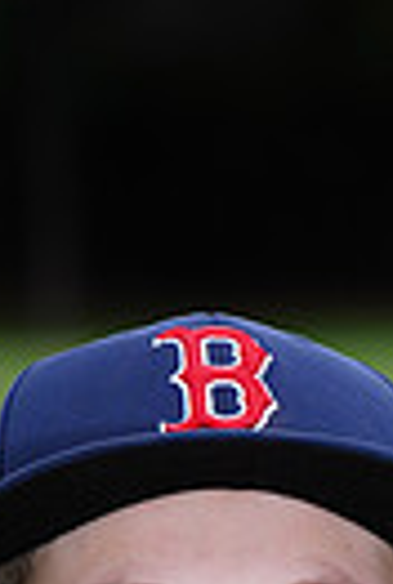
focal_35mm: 844
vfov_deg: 2.4
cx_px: 257
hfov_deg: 1.6
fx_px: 13747
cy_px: 1061
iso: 200
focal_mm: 191
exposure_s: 1/250
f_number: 9
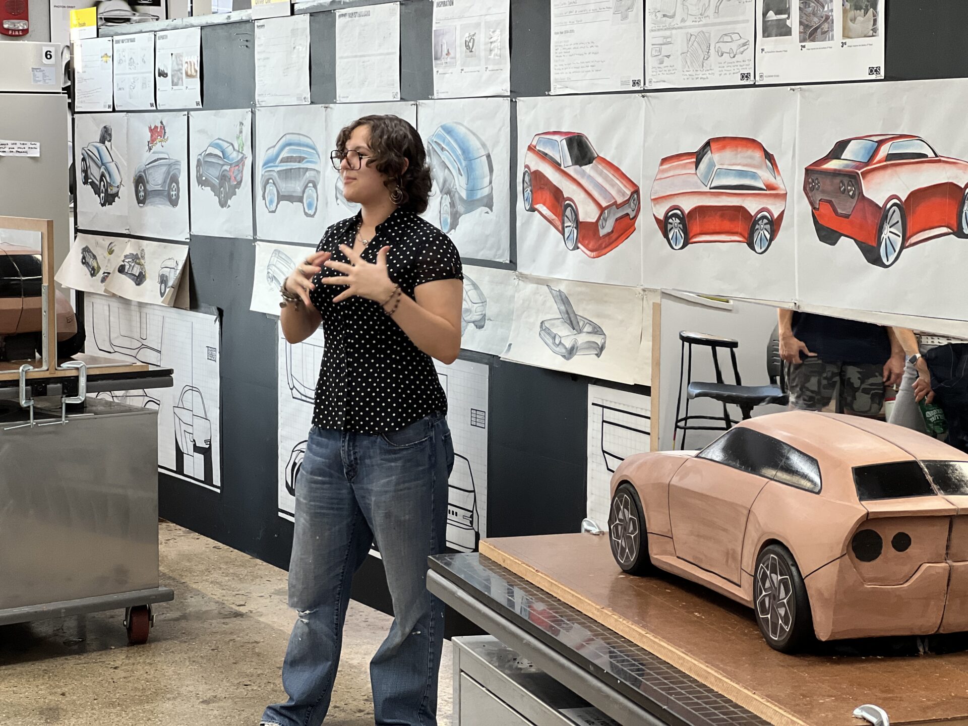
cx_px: 484
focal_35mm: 77
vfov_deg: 19.1
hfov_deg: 25.3
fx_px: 2153
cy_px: 363
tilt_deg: -4.6
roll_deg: -0.1
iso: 80
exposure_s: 1/62
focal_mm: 9
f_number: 2.8
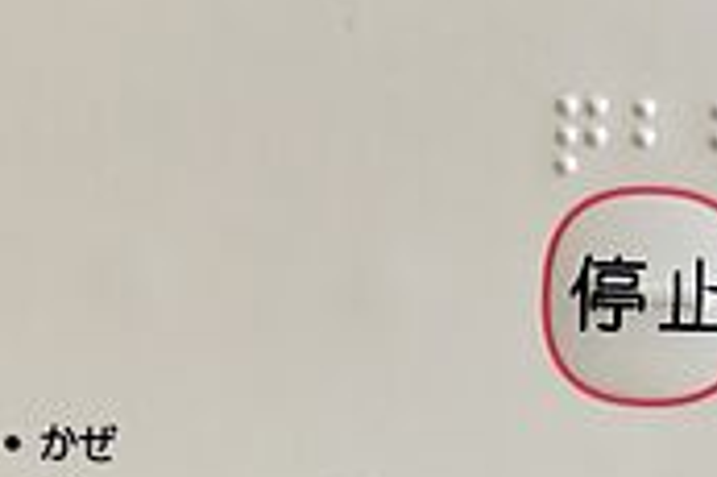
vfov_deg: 13.9
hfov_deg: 21.6
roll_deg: -1.0
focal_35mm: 94
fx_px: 1870
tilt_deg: -2.5
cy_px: 635
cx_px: 501
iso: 100
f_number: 1.5
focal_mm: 5.7
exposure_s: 1/121
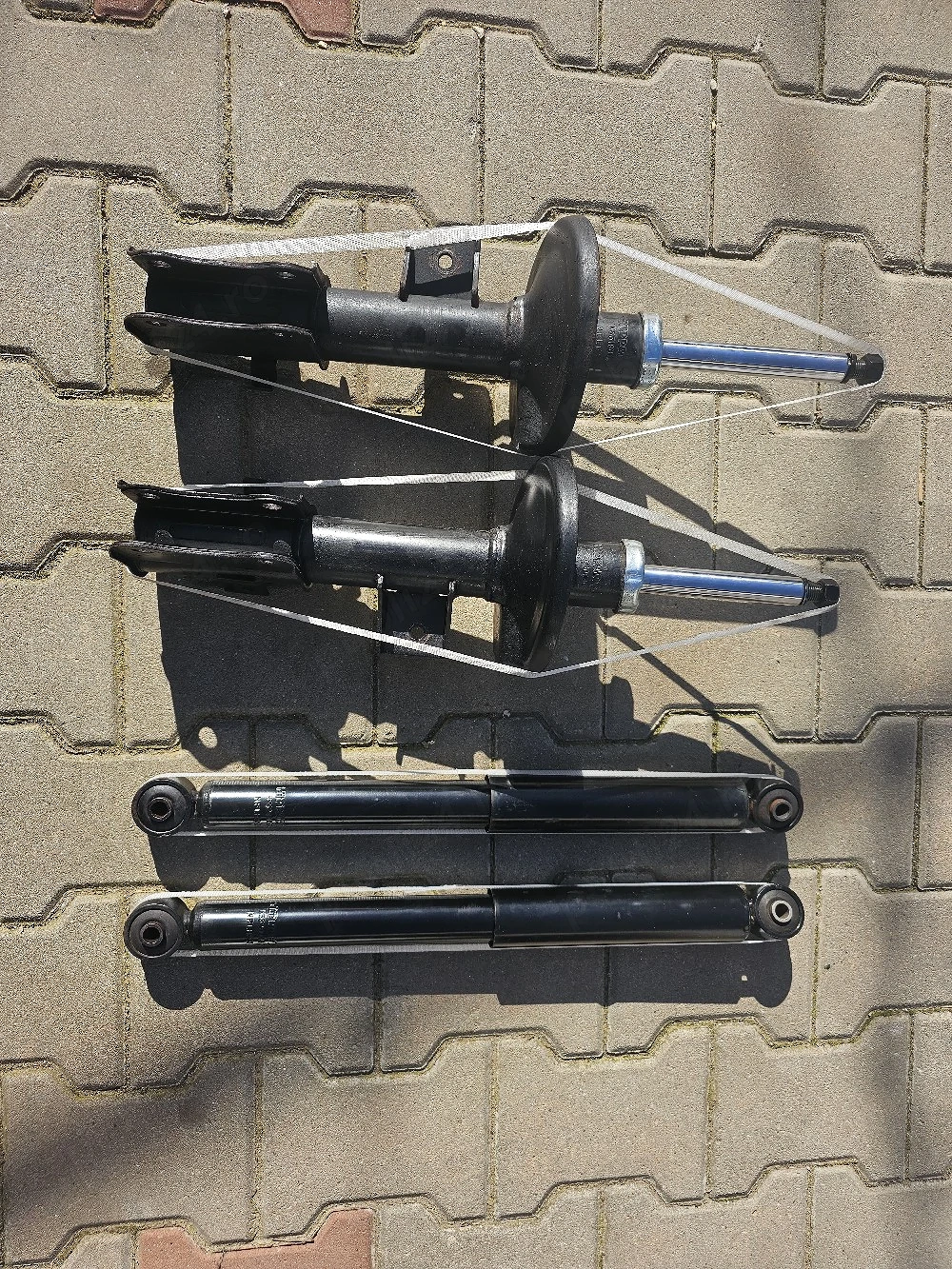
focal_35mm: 23
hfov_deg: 58.9
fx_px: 843
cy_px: 634
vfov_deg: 73.9
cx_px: 476
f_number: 1.7
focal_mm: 6.3
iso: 10
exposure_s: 1/476
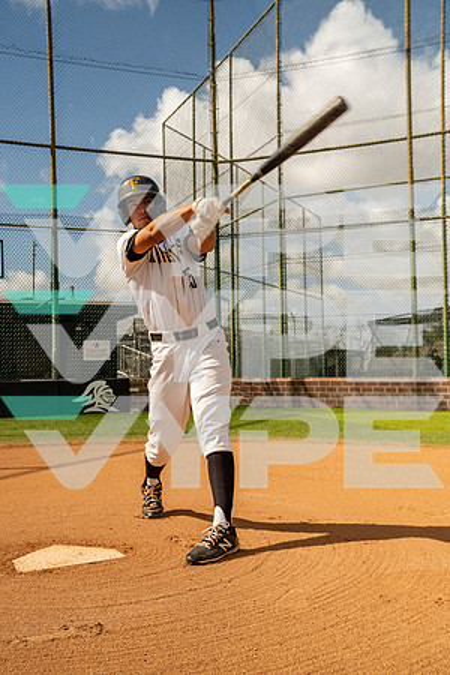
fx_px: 769
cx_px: 225
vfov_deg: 47.4
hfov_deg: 32.6
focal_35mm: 41
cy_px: 338
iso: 100
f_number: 5.6
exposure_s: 1/250
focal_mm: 41
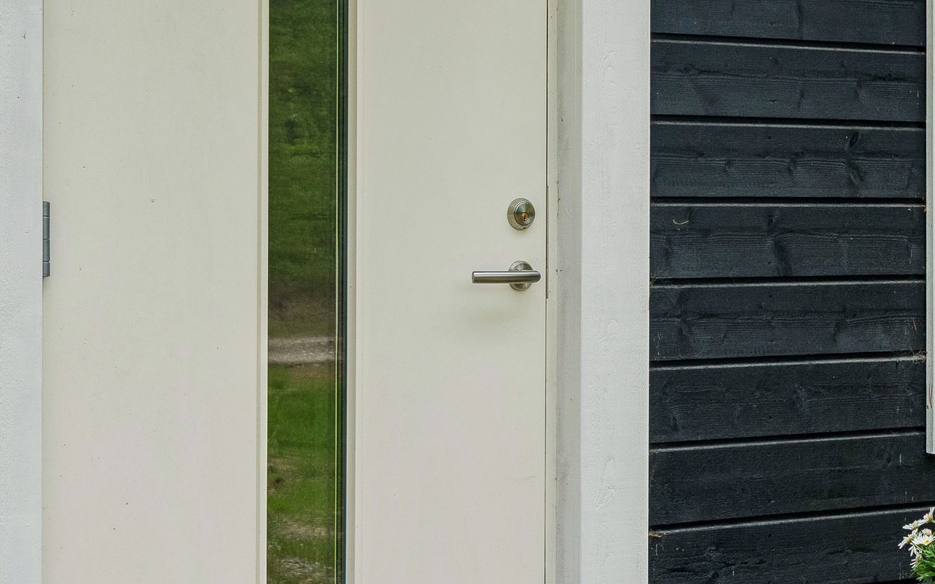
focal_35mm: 91
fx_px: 2319
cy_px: 226
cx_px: 682
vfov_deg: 14.4
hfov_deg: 22.6
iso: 500
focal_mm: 35
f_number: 8
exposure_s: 1/160
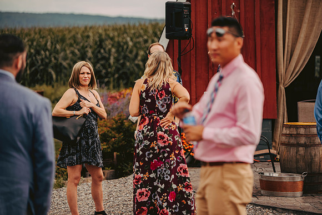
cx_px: 161
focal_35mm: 130
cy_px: 108
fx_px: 1163
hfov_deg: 15.8
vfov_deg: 10.6
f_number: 2.8
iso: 200
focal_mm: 130
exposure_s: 1/1600
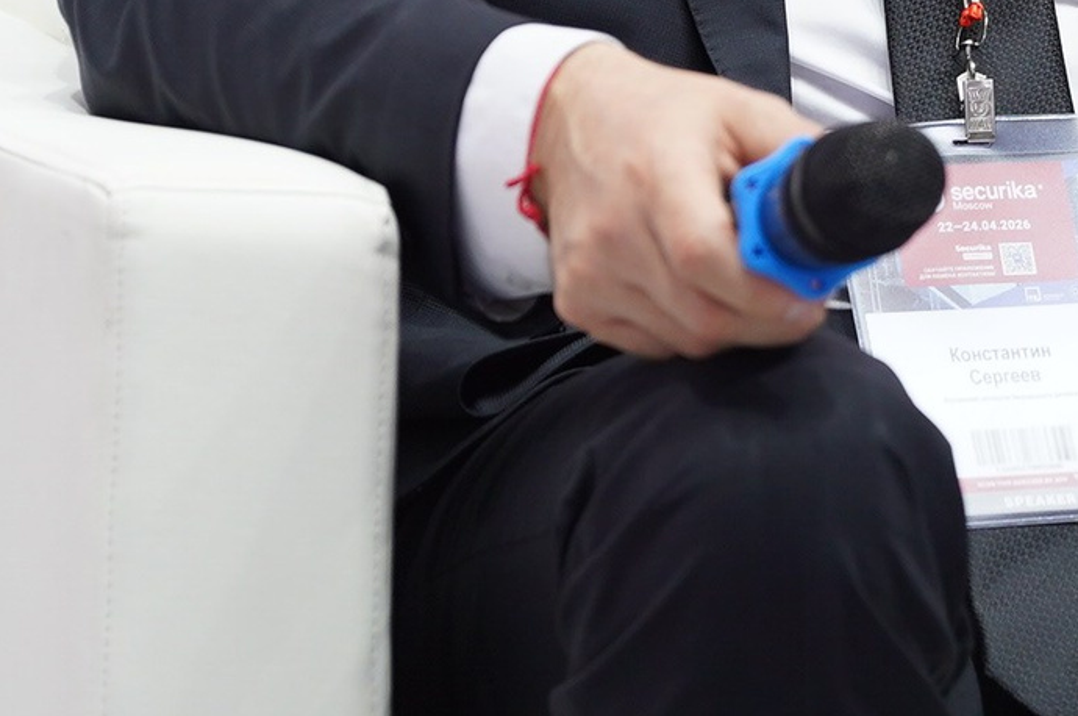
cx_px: 848
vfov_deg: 2.0
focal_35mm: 698
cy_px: -441
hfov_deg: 3.0
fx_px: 20872
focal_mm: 188
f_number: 3.2
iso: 640
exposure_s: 1/100
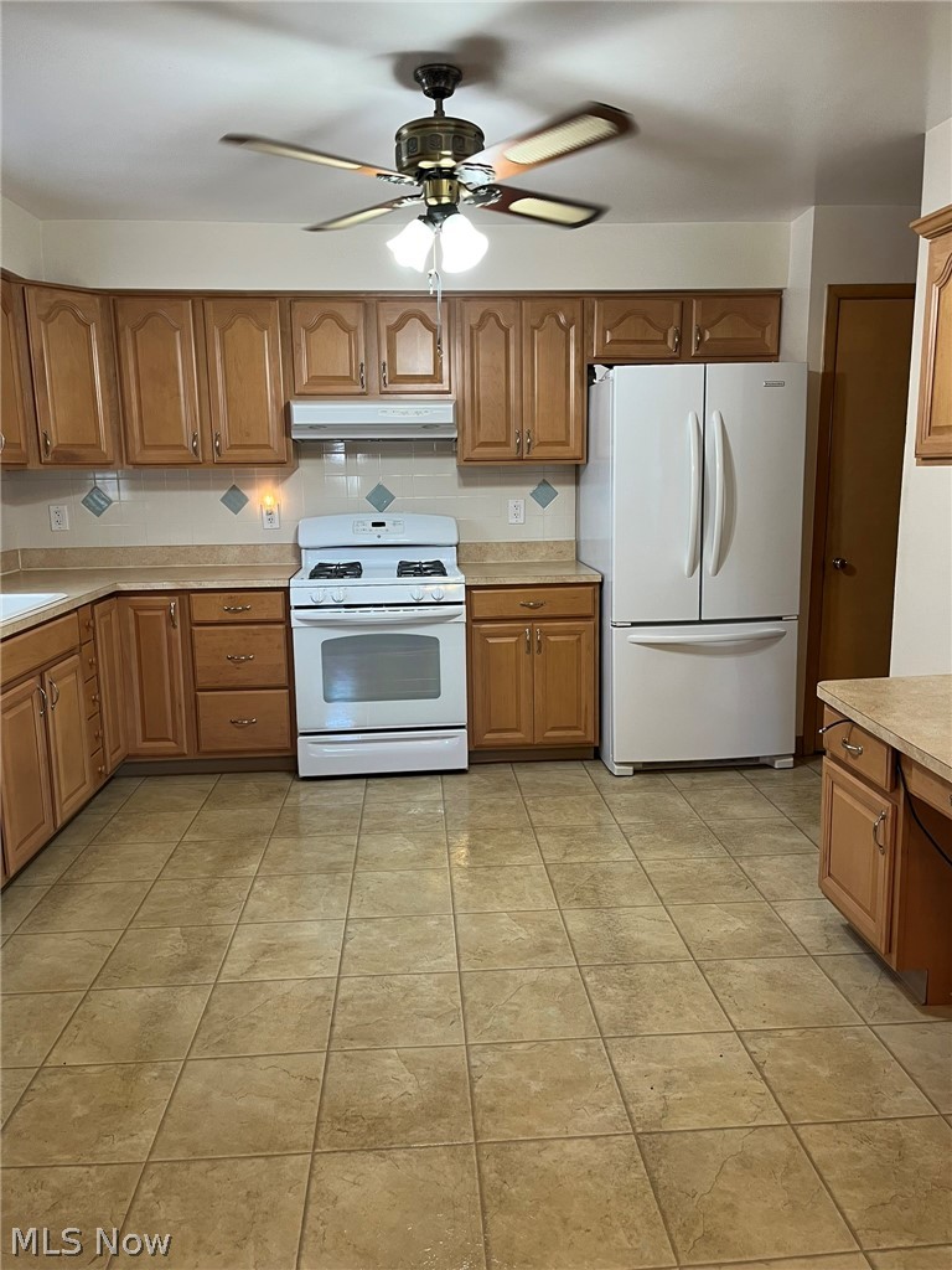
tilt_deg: -9.7
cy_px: 635
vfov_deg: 67.3
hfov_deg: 53.1
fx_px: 953
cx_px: 476
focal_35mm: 26
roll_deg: +1.4
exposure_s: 1/60
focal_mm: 5.1
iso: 125
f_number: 1.6
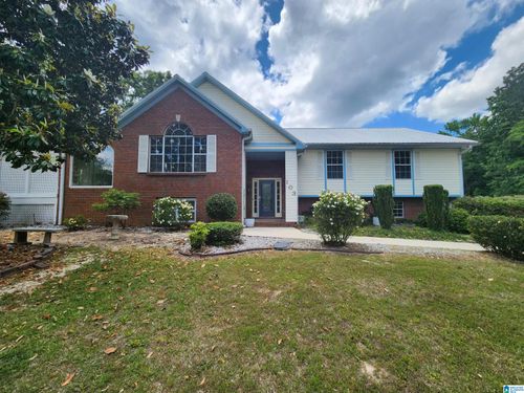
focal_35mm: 13
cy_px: 196
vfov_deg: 89.9
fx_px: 197
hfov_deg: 106.2
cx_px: 262
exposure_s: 1/1513
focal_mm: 2.2
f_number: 2.2
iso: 50
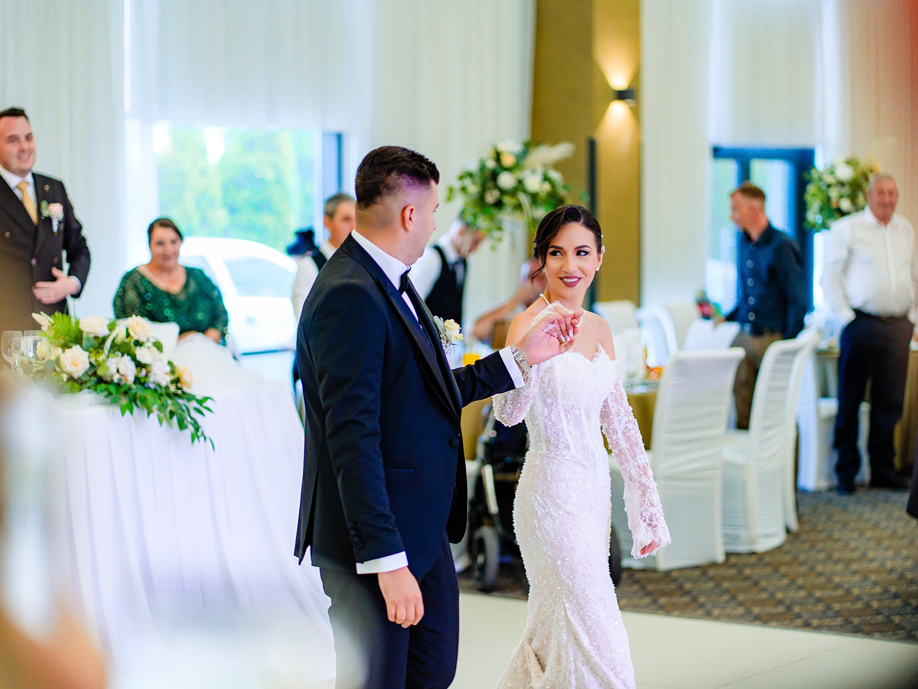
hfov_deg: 21.1
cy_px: 343
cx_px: 488
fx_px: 2466
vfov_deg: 15.9
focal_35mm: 93
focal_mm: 85
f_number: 1.8
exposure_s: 1/250
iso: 1000
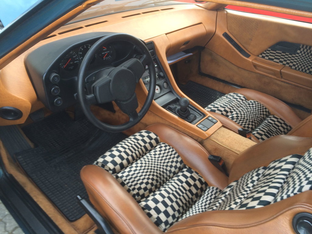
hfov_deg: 60.0
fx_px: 270
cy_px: 117
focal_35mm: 30
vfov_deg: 46.8
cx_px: 156
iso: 40
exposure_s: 1/60
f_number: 2.2
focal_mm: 4.12
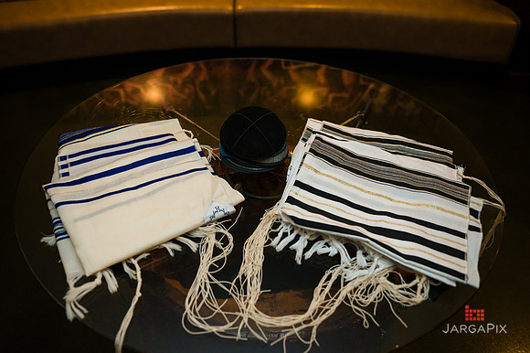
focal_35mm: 29
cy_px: 167
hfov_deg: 63.9
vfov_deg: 45.1
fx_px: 424
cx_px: 252
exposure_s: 1/200
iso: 1600
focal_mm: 27
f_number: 3.2
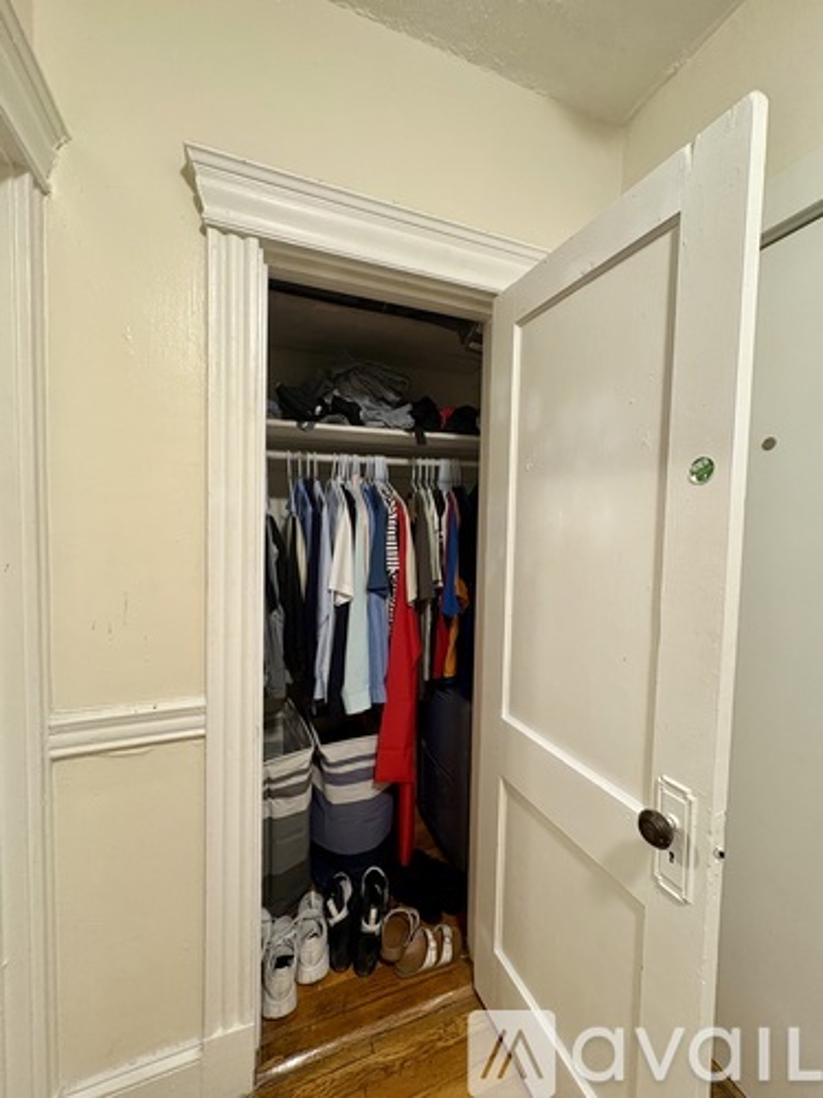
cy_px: 549
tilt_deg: -1.5
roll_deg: -0.1
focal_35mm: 14
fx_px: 444
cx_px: 412
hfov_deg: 85.7
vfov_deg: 102.1
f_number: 2.2
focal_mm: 2.22
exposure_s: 1/60
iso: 320
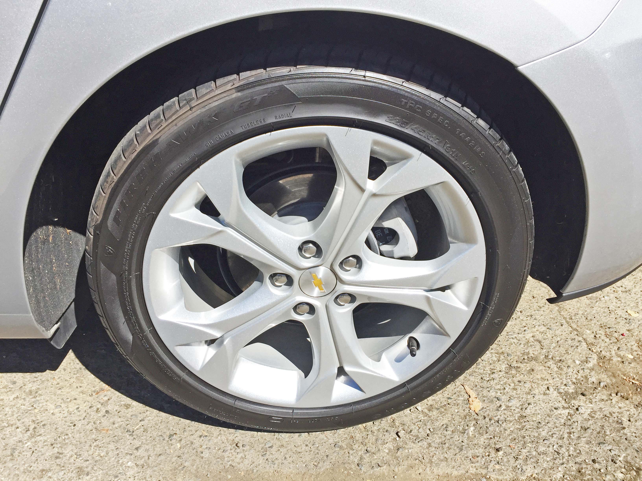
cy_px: 240
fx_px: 538
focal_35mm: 29
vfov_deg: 48.2
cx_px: 321
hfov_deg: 61.7
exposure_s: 1/1276
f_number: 2.2
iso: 32
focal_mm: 4.15
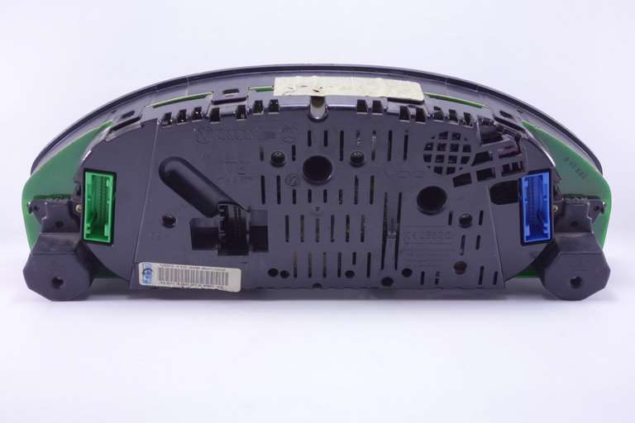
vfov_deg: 29.2
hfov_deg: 42.7
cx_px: 318
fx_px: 811
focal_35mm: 46
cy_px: 212
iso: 200
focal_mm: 16.99
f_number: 3.2
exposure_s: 1/50
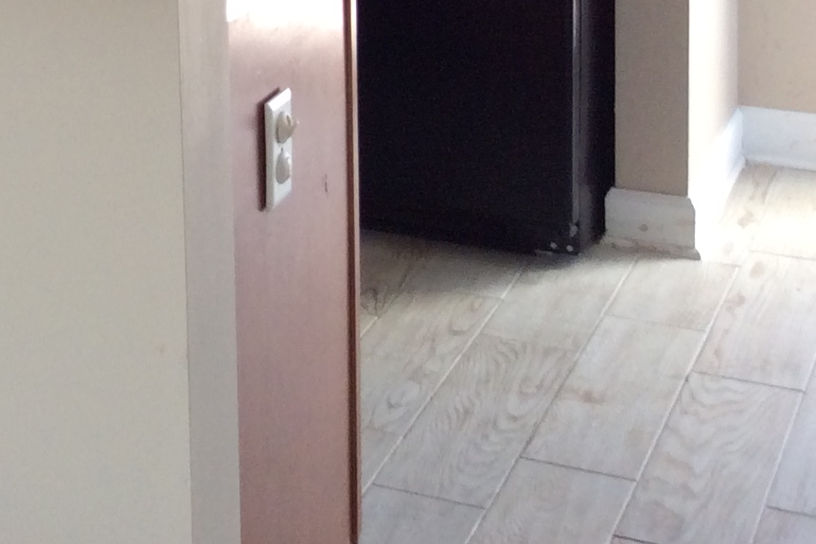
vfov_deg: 12.4
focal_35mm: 103
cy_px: -351
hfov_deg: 17.9
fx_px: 2335
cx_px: -378
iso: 50
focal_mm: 3.3
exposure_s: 1/60
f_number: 2.4
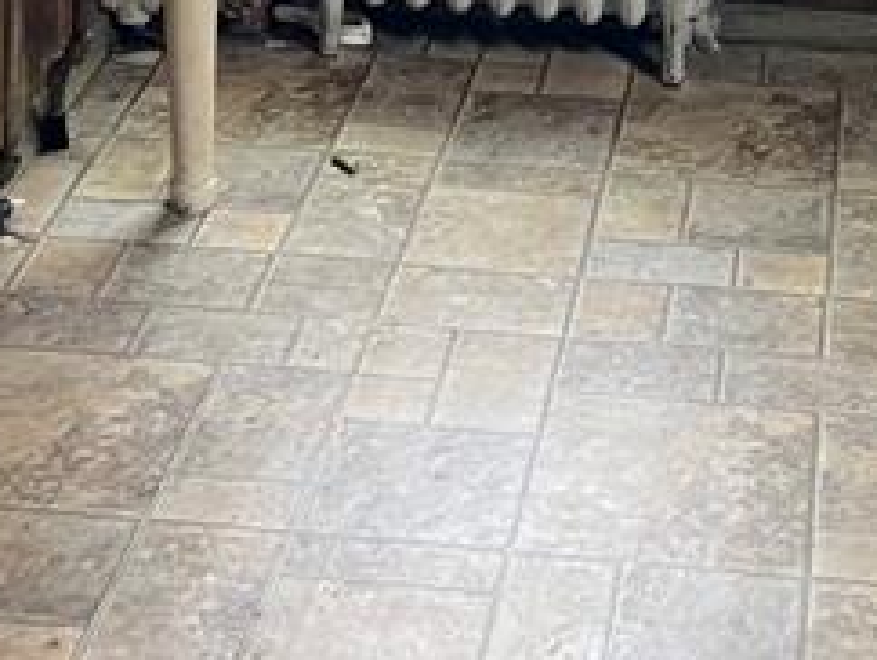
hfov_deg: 17.8
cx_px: 580
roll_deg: -1.3
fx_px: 2790
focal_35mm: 110
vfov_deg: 12.6
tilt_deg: -13.1
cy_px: -439
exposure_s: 1/62
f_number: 1.5
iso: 125
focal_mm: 5.7
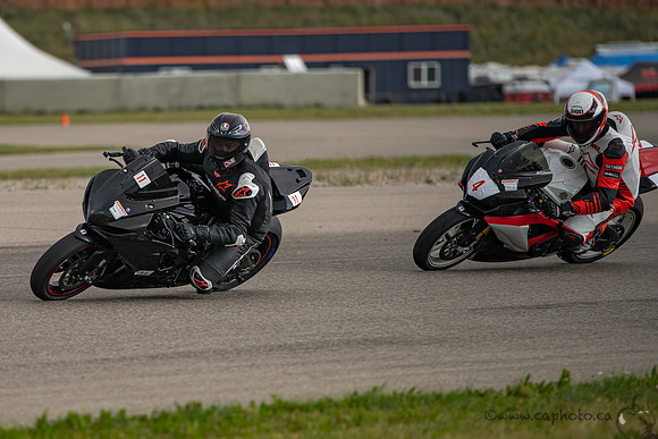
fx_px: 5821
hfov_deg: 6.5
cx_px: 134
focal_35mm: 318
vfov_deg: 4.3
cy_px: 243
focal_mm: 200
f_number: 2.8
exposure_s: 1/1250
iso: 125
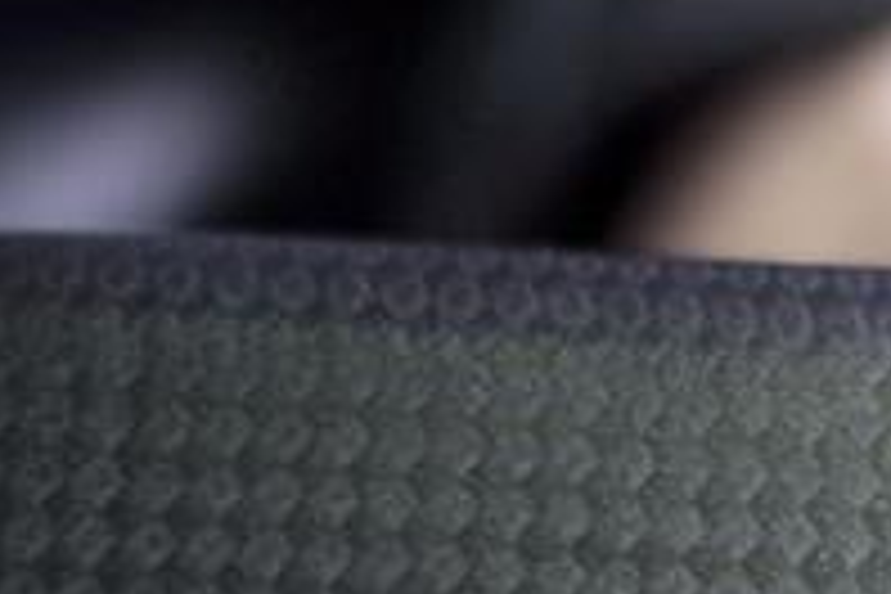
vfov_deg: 5.3
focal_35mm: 259
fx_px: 6410
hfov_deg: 7.9
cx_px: 1143
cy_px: 776
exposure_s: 1/250
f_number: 1.4
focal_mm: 50
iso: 1000
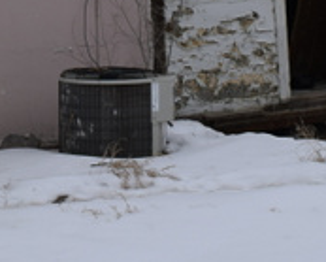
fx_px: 1208
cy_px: -107
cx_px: 41
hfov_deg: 15.2
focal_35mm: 125
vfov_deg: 11.9
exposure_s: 1/250
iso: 200
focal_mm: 24
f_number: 8
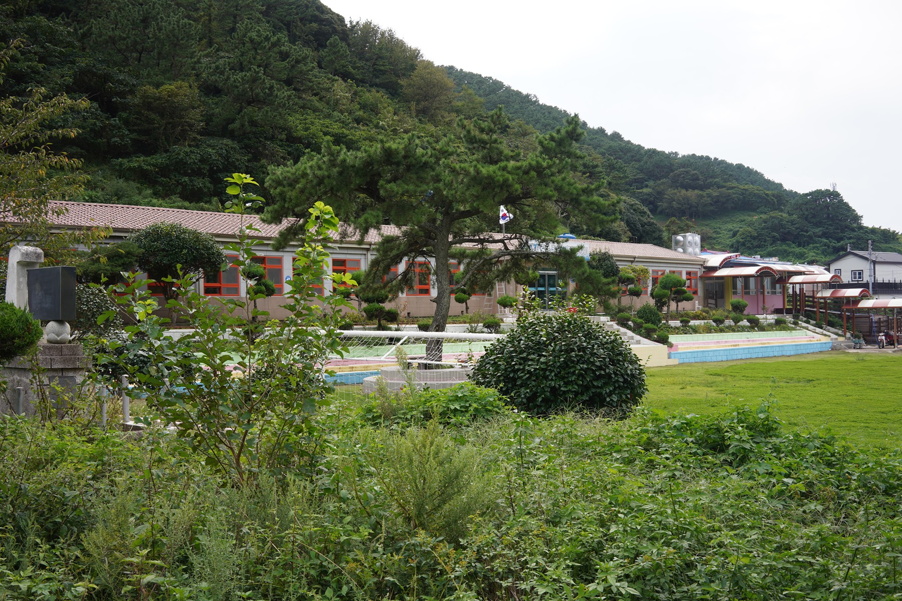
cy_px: 300
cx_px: 451
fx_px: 877
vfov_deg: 37.9
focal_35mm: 35
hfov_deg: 54.4
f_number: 10
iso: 200
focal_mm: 35
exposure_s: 1/100
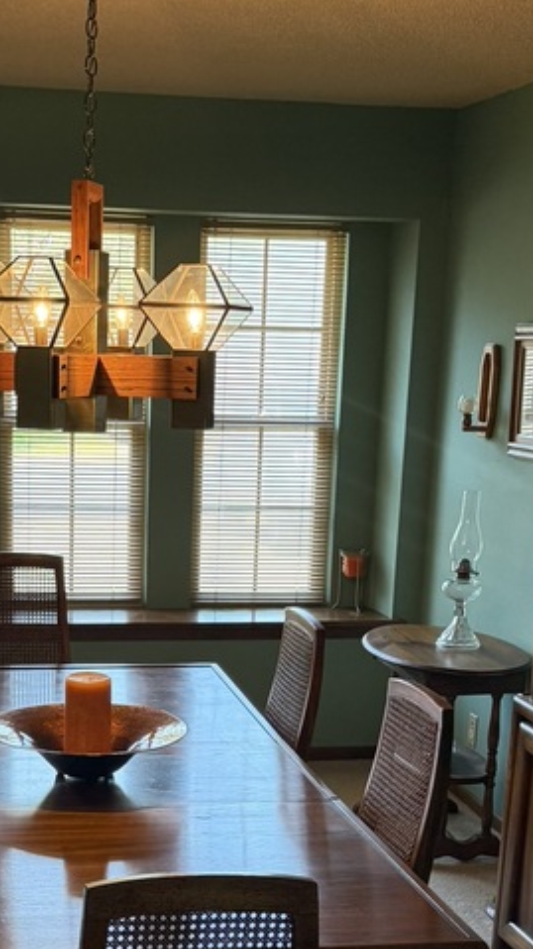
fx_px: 1484
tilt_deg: -15.1
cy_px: 721
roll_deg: -1.6
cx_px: 145
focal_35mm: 59
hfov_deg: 20.2
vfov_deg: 34.6
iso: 320
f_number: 1.78
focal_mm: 6.76
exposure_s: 1/120
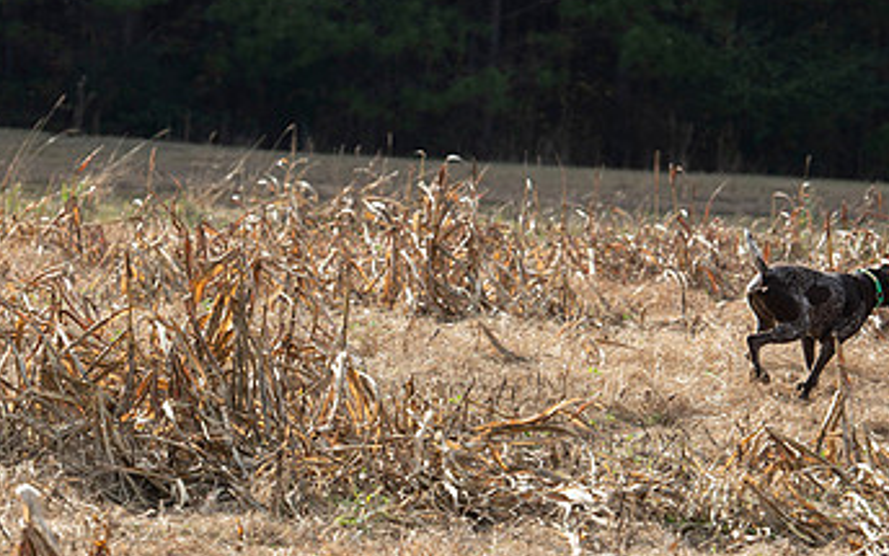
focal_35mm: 279
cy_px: 187
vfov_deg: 4.7
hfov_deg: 7.5
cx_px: 496
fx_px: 6760
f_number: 5.6
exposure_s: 1/500
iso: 125
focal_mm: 130
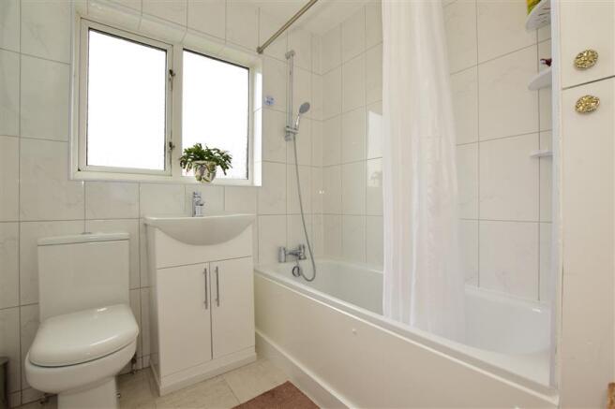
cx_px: 308
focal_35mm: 15
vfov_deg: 77.3
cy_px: 204
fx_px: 256
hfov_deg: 100.4
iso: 500
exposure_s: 1/20
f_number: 9
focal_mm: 10
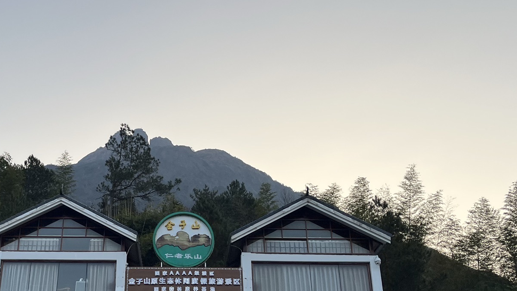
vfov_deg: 25.1
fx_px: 644
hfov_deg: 43.2
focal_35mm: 47
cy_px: 222
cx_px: 176
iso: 50
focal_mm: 5.1
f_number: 1.6
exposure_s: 1/833
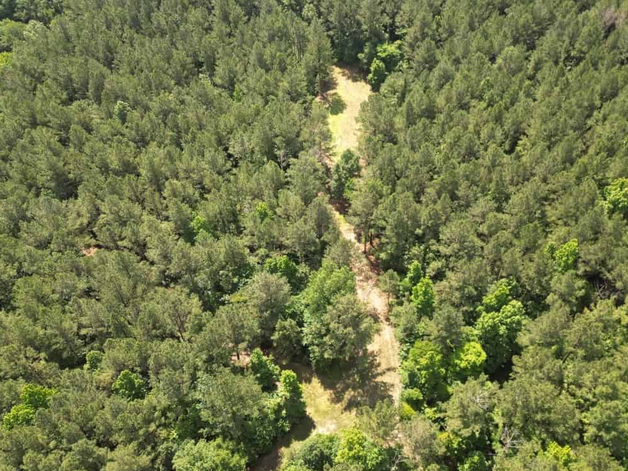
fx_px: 562
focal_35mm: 31
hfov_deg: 58.3
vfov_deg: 45.4
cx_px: 328
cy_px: 253
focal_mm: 6.7
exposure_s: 1/725
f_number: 1.7
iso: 100
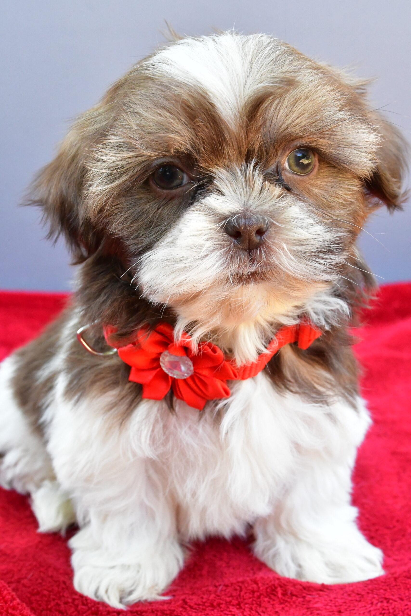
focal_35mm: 42
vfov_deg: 46.4
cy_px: 308
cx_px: 206
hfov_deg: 31.9
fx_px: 719
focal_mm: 28
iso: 5000
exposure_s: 1/250
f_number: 10
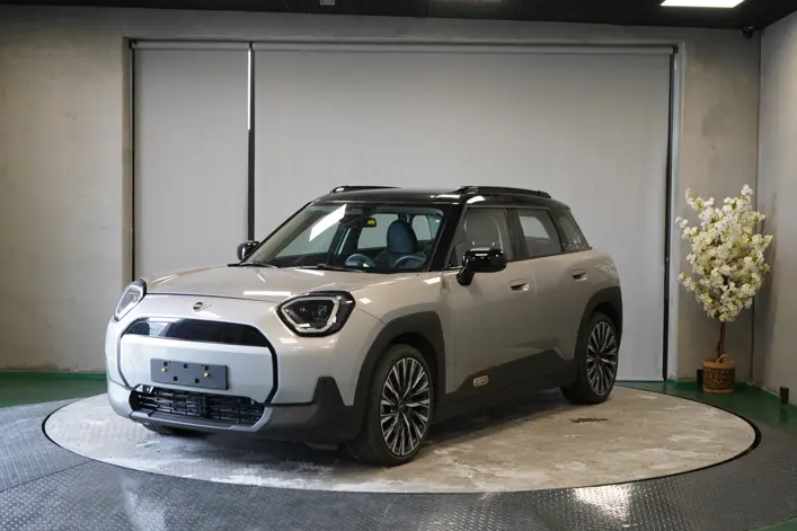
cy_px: 268
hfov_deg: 36.9
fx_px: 1195
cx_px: 395
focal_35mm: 54
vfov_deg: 25.0
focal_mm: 53
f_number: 5
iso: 2000
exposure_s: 1/160
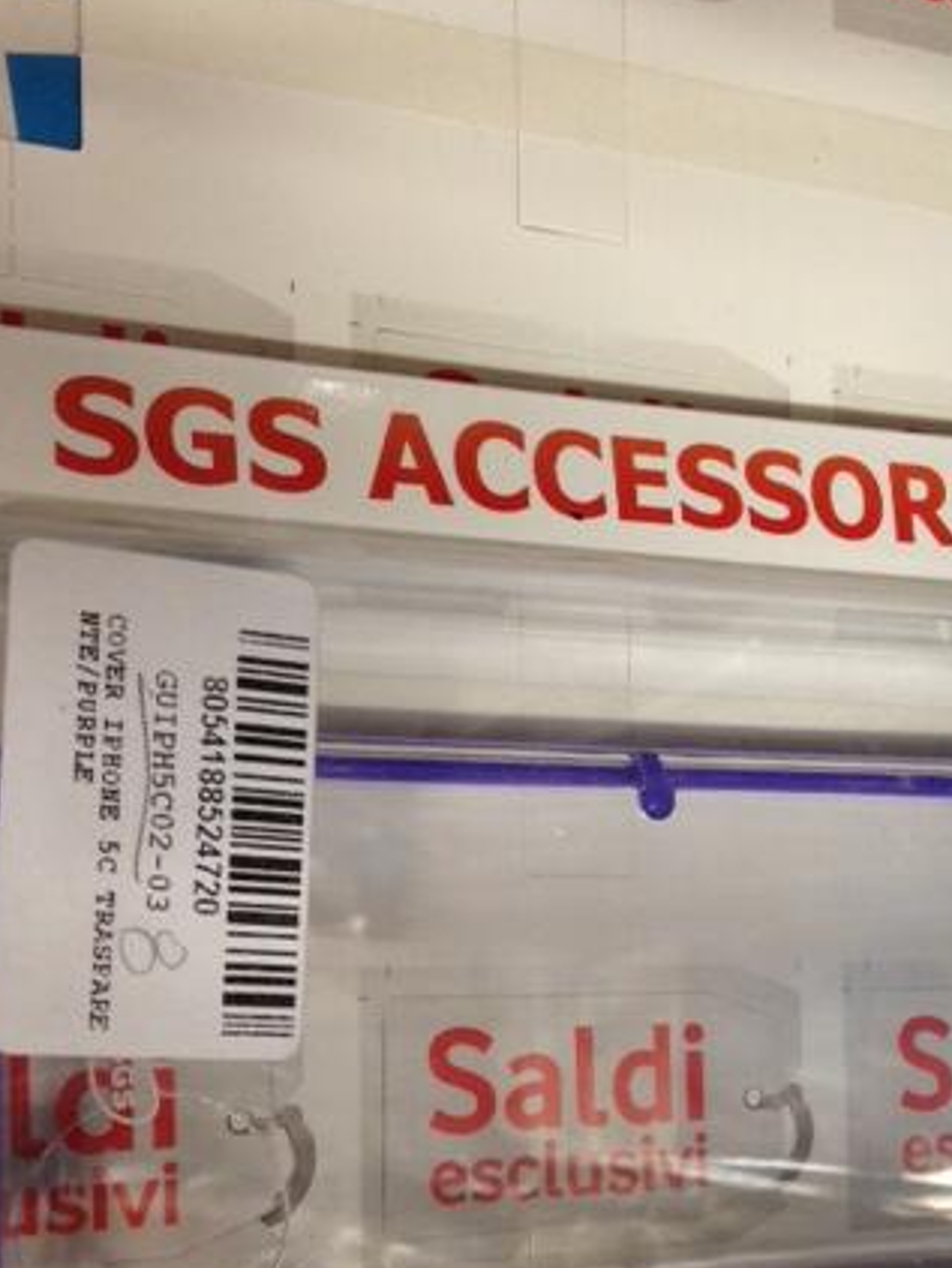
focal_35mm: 50
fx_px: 1832
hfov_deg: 29.0
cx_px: 598
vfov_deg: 37.4
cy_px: 922
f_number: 2.4
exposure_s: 1/20
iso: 160
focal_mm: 4.12
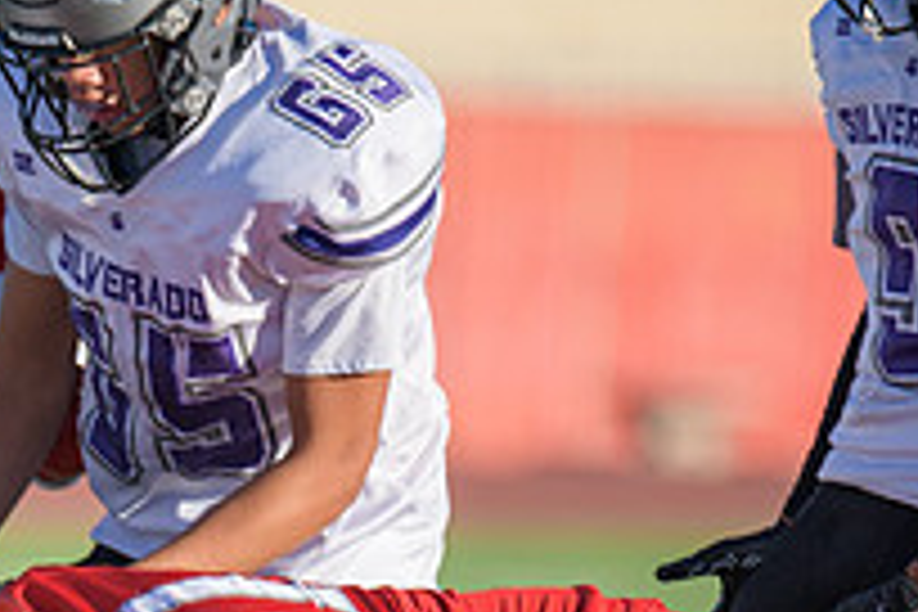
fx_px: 21724
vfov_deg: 1.6
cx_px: -166
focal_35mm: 852
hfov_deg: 2.4
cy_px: 772
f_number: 2.8
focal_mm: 300
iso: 400
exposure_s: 1/6400
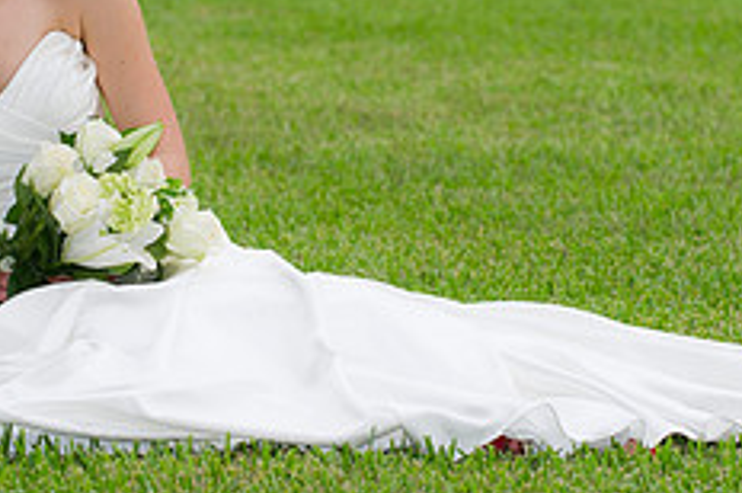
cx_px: 259
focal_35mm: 275
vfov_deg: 5.0
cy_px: 115
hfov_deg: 7.5
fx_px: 5660
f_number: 4.5
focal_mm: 110
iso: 400
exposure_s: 1/250
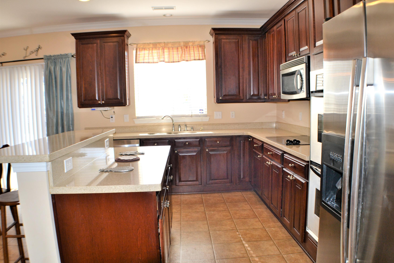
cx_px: 202
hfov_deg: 55.8
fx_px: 372
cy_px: 134
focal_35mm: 34
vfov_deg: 38.9
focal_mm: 22
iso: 320
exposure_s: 1/125
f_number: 4
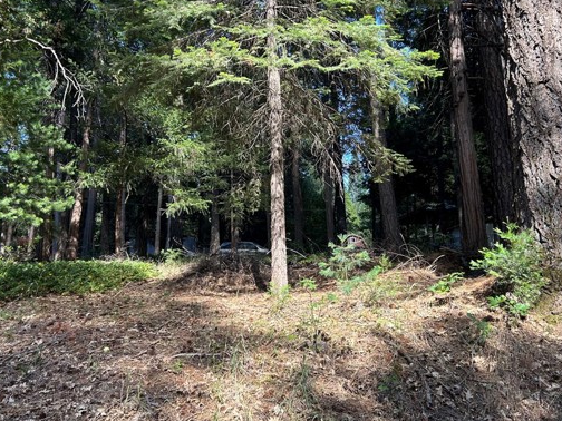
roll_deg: +1.9
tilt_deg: +11.7
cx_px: 289
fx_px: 536
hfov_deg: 55.3
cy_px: 193
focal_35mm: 33
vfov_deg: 42.9
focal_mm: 5.7
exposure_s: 1/277
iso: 40
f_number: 1.5
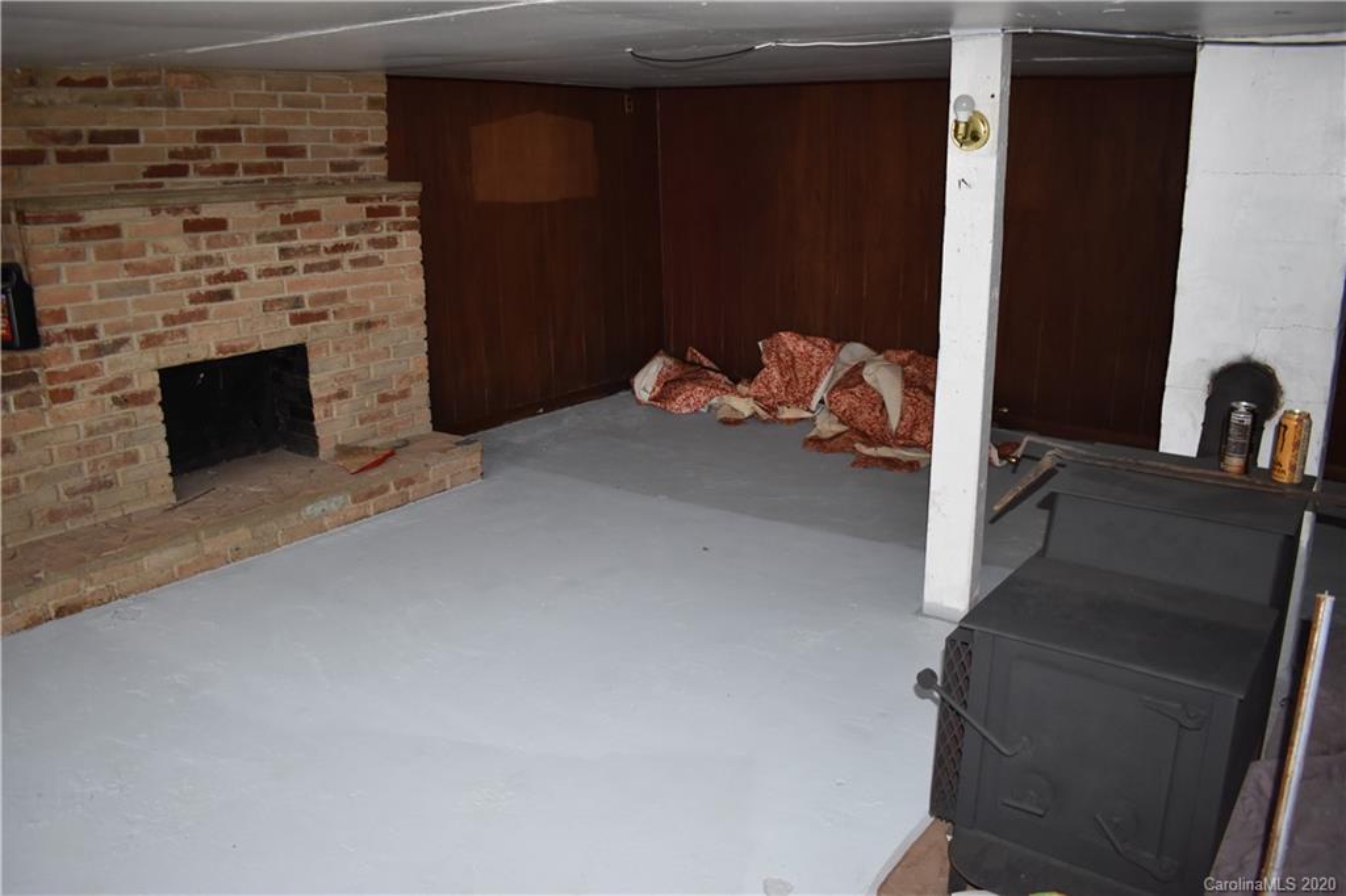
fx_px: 1009
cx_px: 673
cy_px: 448
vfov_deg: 47.9
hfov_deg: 67.4
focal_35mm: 27
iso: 800
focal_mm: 18
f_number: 4
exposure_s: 1/60
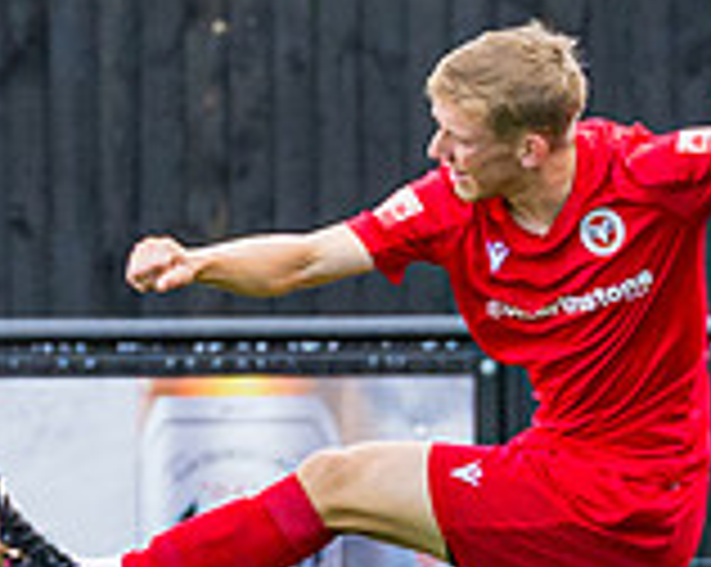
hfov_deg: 1.0
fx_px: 40773
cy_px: 203
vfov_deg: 0.8
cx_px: 293
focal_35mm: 1940
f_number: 4
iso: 400
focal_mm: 200
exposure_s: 1/800
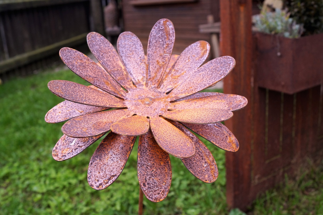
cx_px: 162
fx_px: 323
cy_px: 108
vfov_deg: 36.8
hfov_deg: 53.2
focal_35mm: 36
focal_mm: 24
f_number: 5.6
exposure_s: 1/250
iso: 400
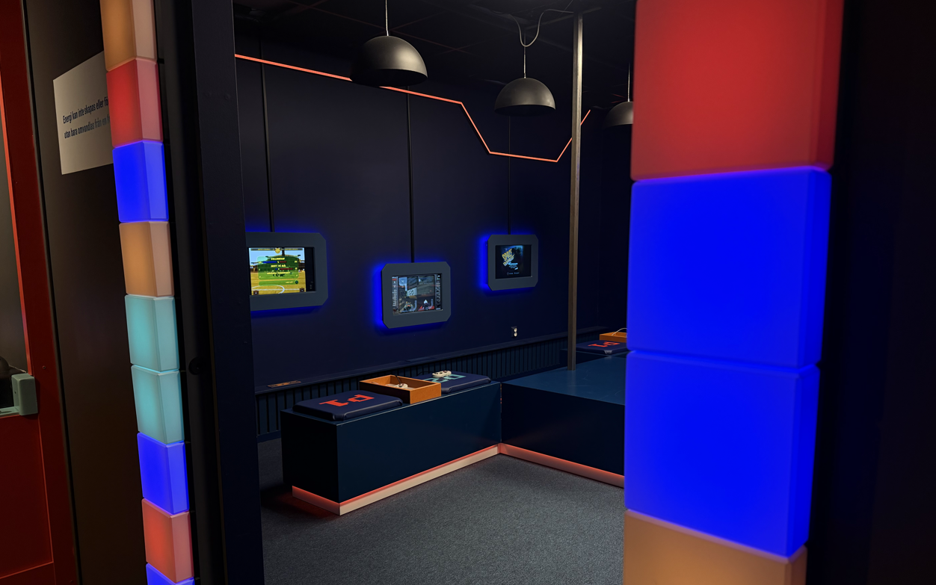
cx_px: 467
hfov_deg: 70.4
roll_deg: +0.5
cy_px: 336
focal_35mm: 26
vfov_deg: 47.5
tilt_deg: -8.6
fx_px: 663
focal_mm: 6.76
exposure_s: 1/50
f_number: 1.78
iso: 160
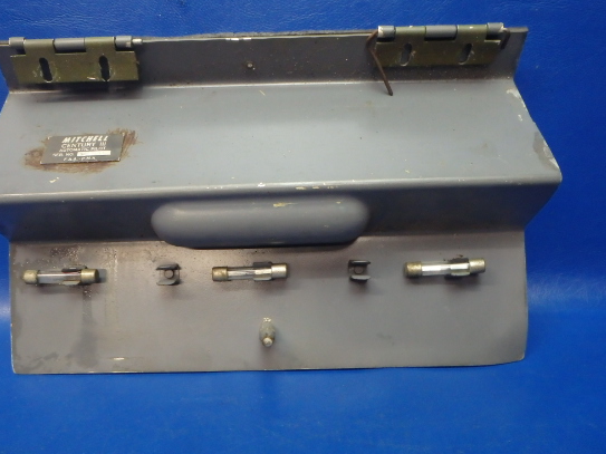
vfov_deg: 42.9
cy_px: 249
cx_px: 259
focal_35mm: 33
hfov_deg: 55.1
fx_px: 578
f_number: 3.9
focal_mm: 5
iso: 640
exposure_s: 1/30
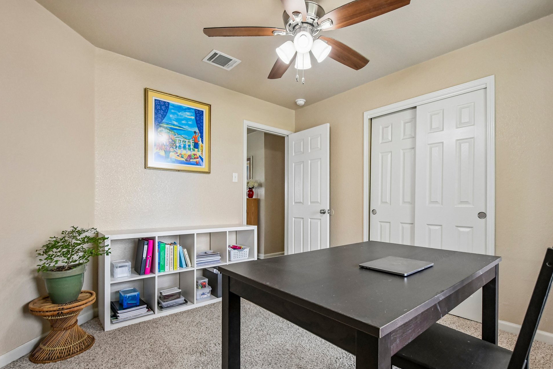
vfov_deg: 73.7
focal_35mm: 16
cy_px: 186
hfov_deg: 96.7
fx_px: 246
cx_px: 287
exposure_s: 1/30
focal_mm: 10
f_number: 8
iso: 900
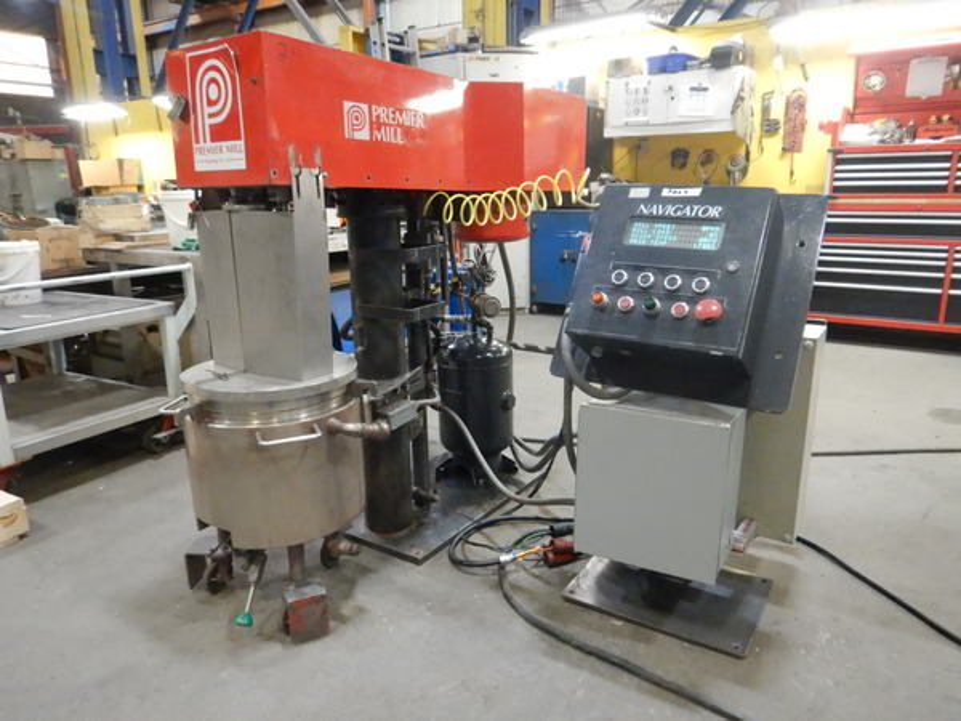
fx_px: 666
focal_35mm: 24
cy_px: 360
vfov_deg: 56.8
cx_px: 480
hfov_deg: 71.6
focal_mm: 4.3
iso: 1600
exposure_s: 1/60
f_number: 2.8
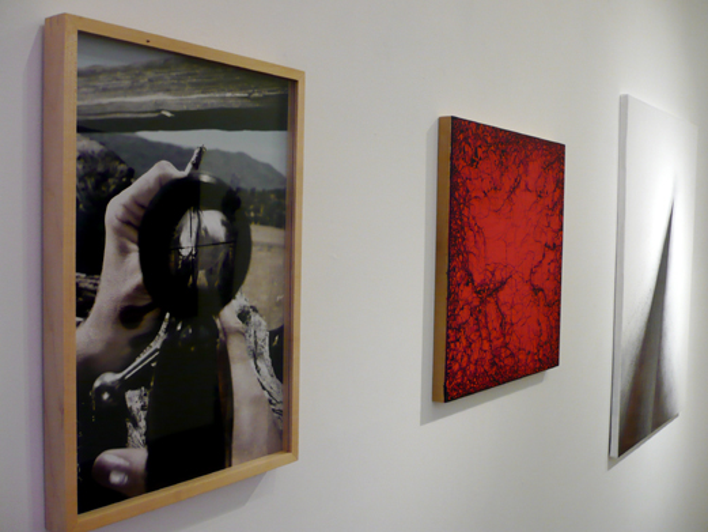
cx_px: 354
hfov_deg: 52.6
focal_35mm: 35
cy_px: 266
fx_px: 716
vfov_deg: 40.7
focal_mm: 5.8
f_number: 2.8
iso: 200
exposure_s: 1/30
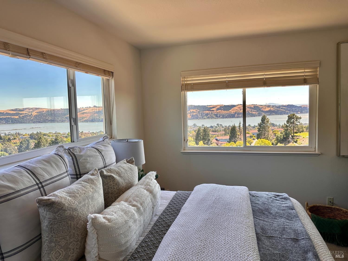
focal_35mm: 24
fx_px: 241
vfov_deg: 56.8
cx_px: 174
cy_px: 130
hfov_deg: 71.6
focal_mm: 6.86
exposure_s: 1/829
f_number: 1.78
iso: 80
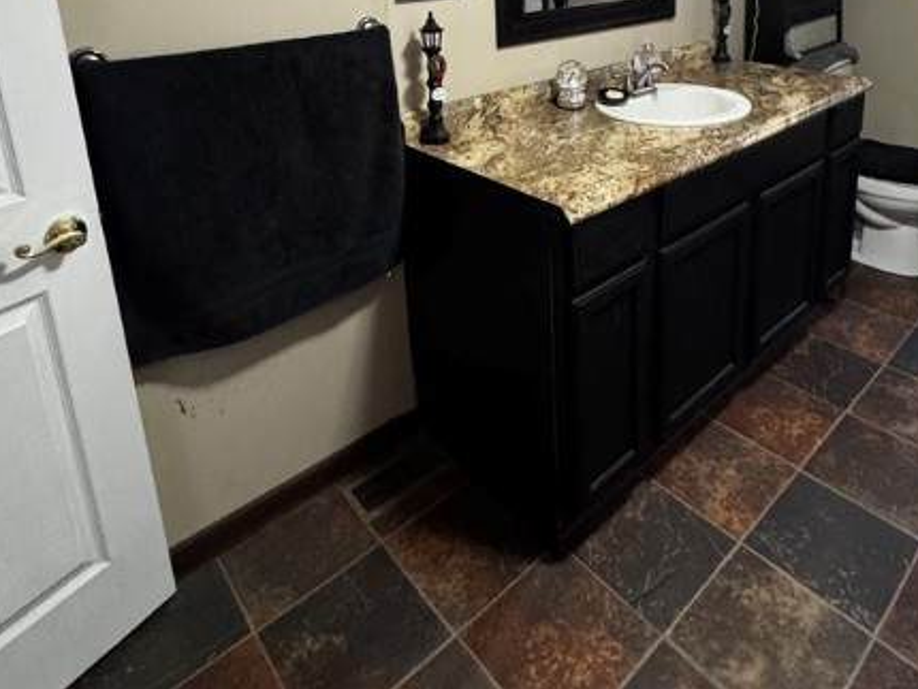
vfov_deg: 49.3
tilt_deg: -11.4
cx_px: 538
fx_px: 663
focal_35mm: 25
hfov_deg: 68.8
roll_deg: +1.4
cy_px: 77
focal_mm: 2.22
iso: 1000
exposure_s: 1/60
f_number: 2.2
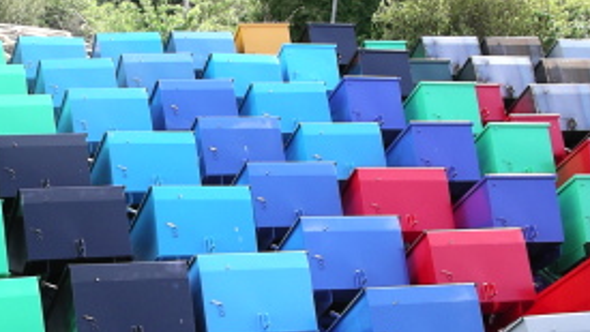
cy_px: 251
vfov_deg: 16.0
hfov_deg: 27.5
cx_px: 92
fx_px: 1174
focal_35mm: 75
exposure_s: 1/125
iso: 64
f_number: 3.5
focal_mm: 7.8
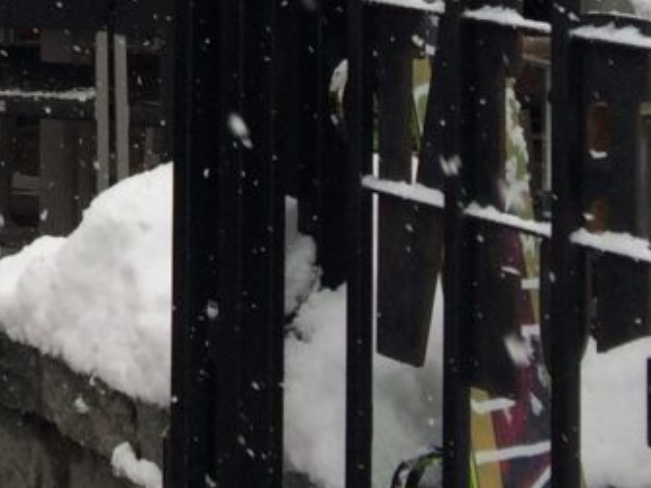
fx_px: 2444
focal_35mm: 130
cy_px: -528
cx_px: -488
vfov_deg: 10.4
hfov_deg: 13.7
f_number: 2.2
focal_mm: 4.15
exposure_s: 1/351
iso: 32
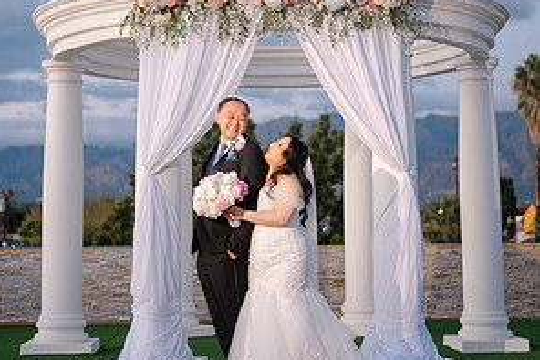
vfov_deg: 17.8
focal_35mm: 76
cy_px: 77
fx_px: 1139
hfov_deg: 26.7
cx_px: 268
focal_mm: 50
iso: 400
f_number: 1.8
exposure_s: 1/80
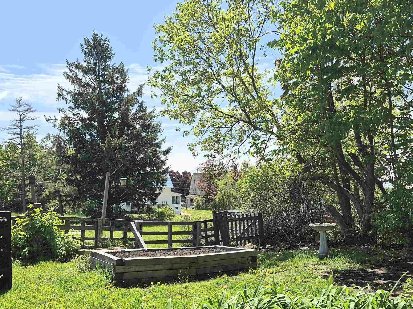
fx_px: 429
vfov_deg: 39.0
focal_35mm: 36
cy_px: 214
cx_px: 199
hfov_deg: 51.3
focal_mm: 5.4
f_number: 1.8
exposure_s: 1/4864
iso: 80
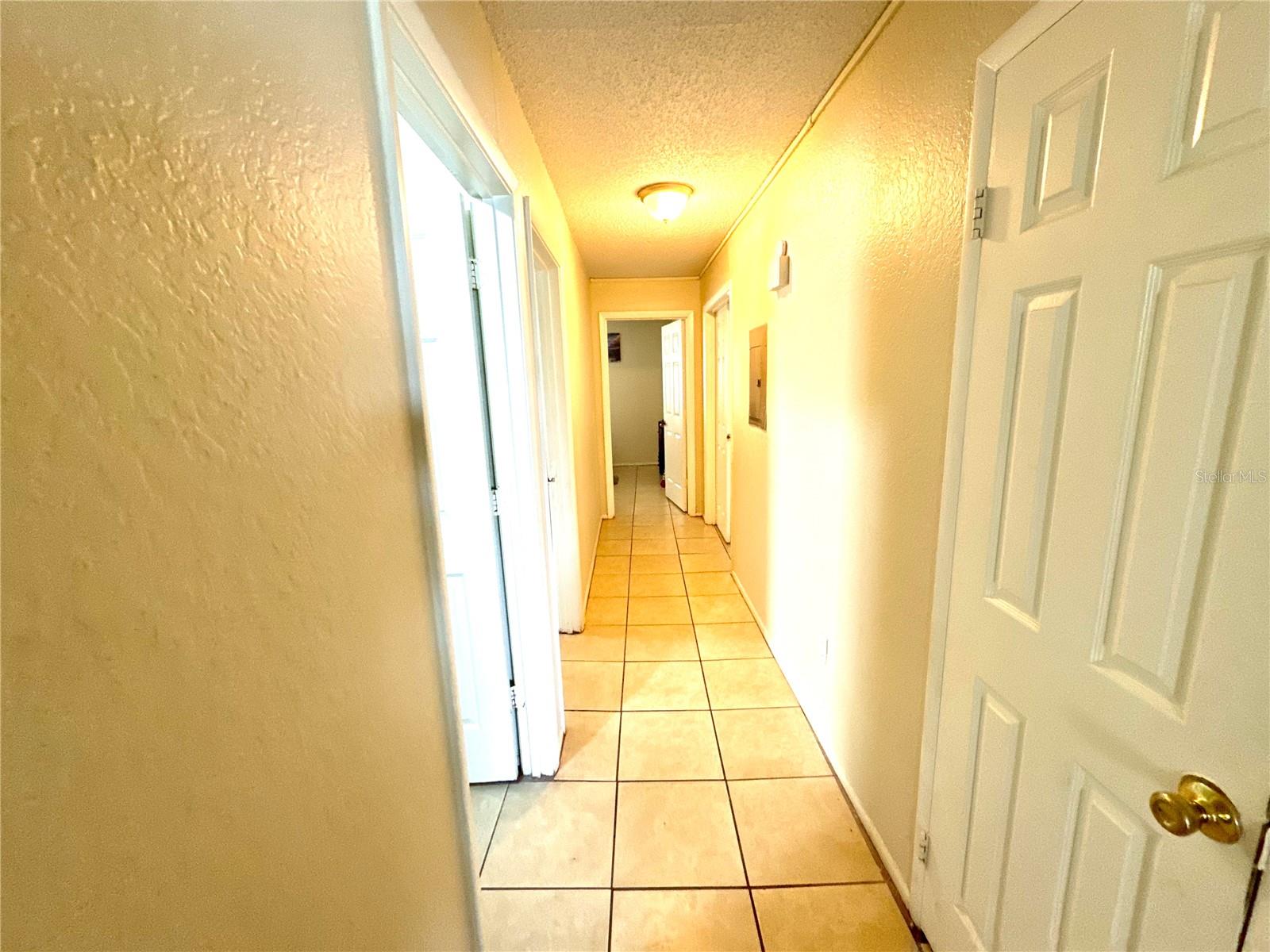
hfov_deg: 102.1
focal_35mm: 14
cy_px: 476
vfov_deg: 85.7
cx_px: 635
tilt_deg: -11.8
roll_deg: +2.4
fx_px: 514
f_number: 2.2
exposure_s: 1/60
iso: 400
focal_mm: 2.22
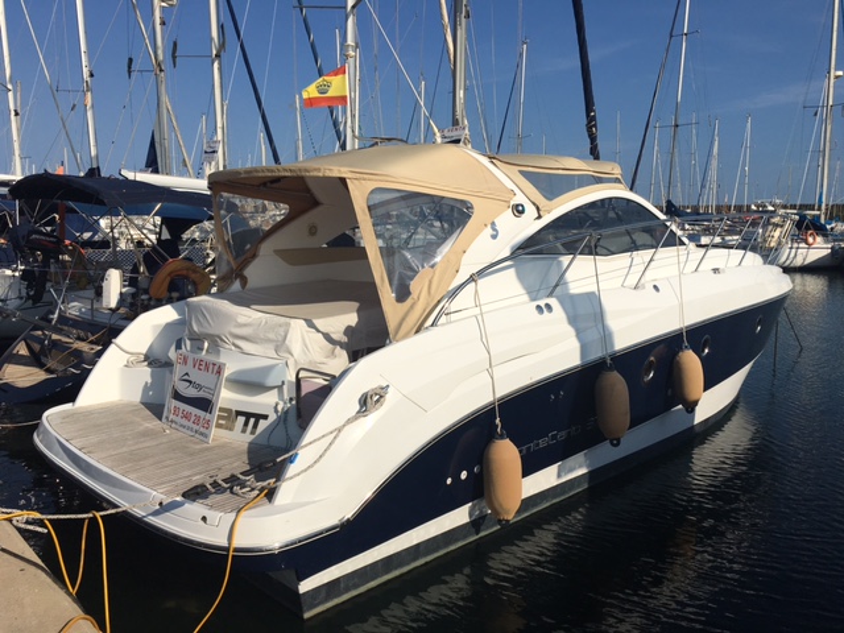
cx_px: 422
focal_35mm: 29
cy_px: 316
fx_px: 707
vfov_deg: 48.2
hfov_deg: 61.7
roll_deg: -0.7
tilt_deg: -6.6
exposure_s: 1/5128
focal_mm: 4.15
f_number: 2.2
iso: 25
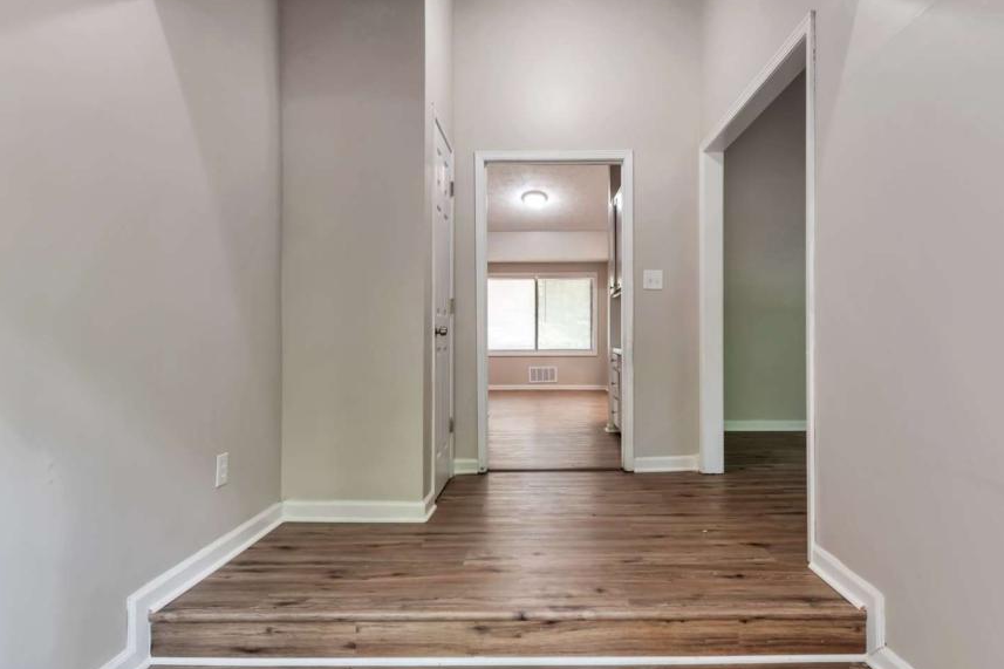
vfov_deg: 59.5
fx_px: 586
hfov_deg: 81.1
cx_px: 531
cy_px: 344
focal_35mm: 21
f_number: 6.3
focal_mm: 10
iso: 100
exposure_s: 1/3
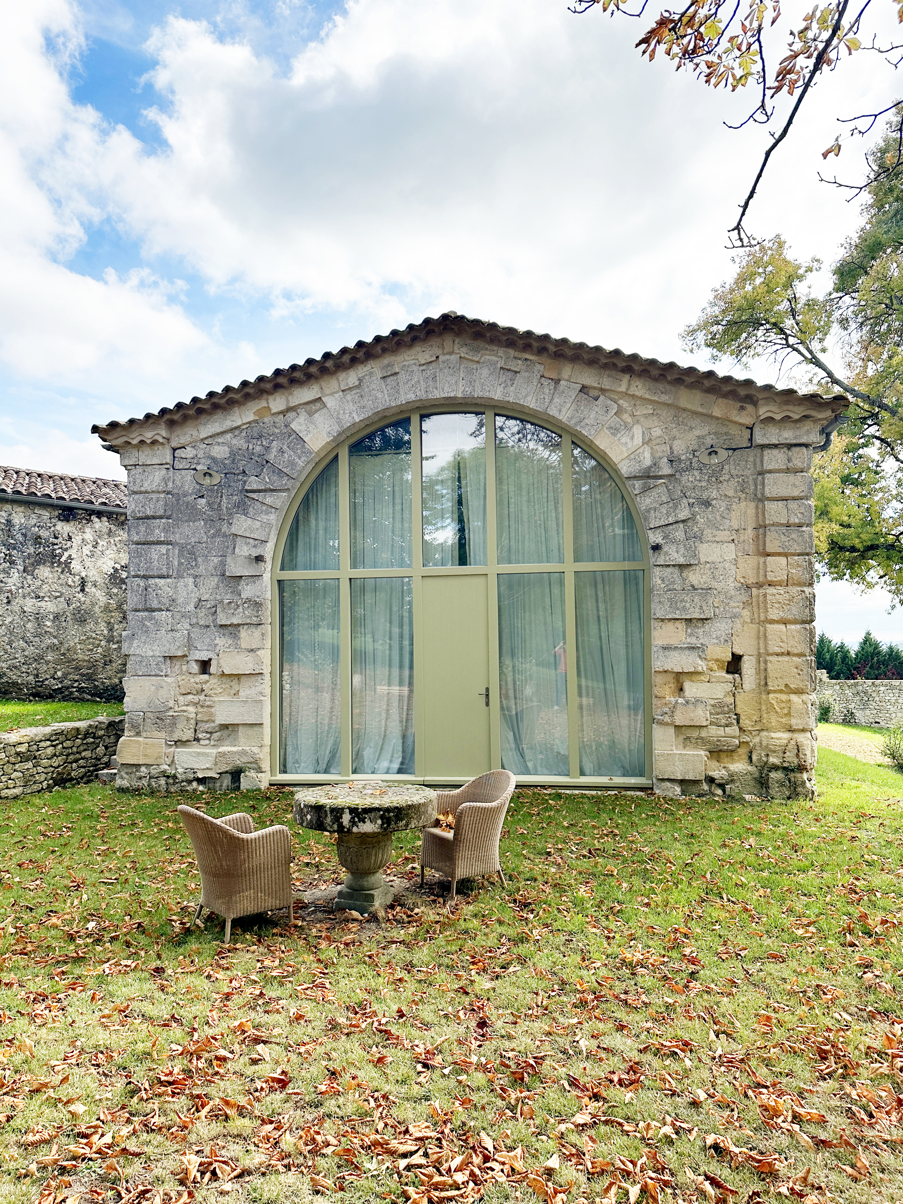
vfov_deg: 71.6
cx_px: 452
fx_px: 835
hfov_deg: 56.8
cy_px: 602
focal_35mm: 24
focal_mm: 6.86
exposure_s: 1/4348
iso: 80
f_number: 1.78
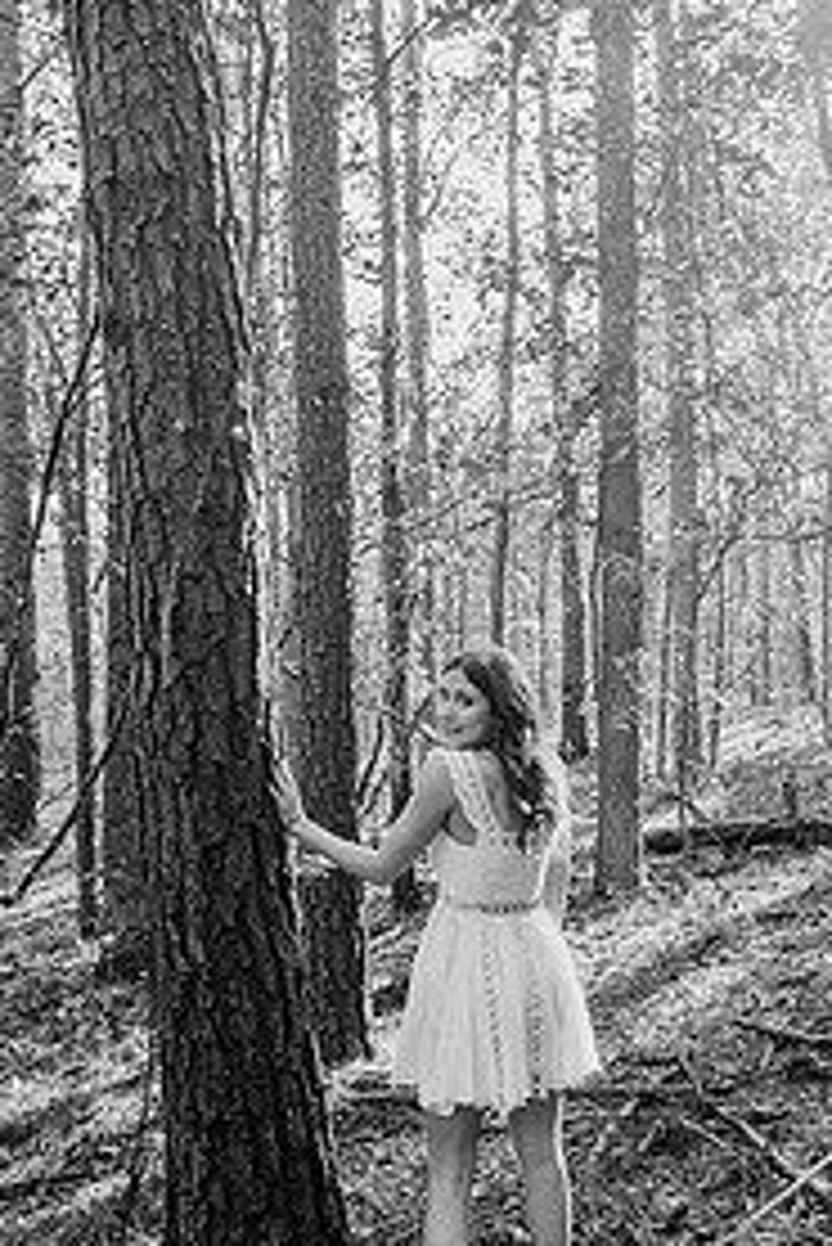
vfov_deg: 49.4
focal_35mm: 39
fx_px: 1350
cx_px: 468
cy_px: 702
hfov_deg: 34.2
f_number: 2.8
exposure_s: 1/160
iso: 160
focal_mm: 24
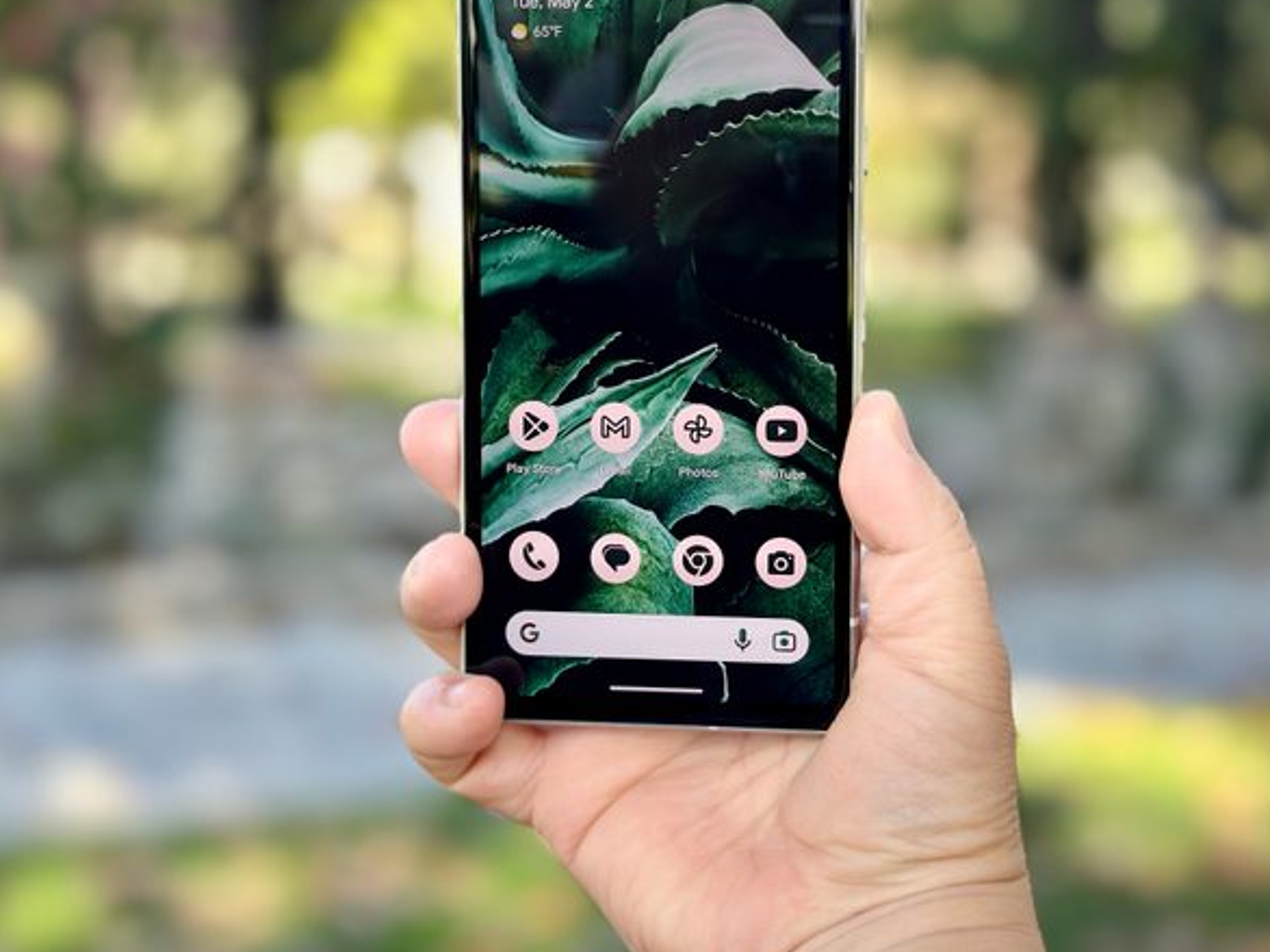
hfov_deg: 32.7
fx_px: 2164
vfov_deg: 24.8
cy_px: 379
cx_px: 726
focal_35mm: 59
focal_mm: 6.86
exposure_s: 1/411
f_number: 1.78
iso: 80
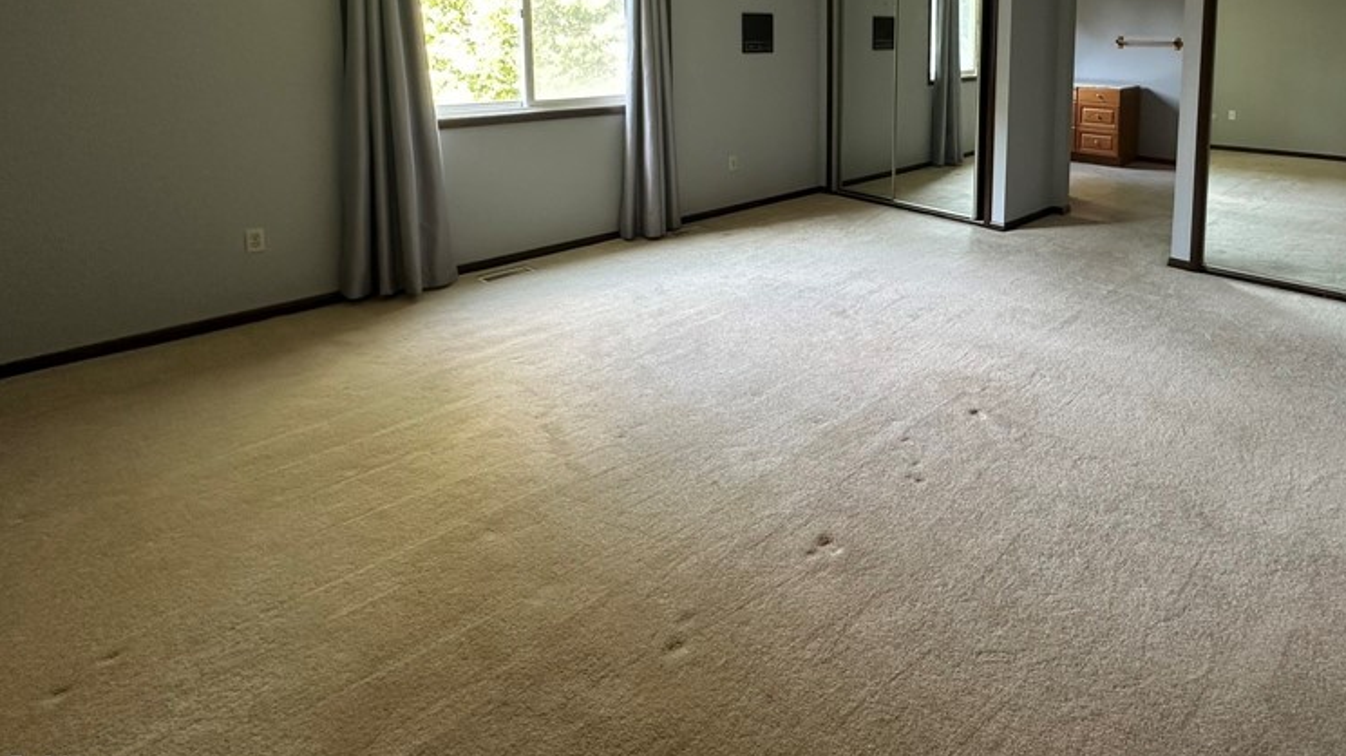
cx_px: 865
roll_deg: -0.7
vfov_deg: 49.0
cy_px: 107
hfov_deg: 81.8
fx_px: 749
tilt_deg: -5.8
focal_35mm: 21
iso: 200
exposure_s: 1/60
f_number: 2.2
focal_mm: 2.22
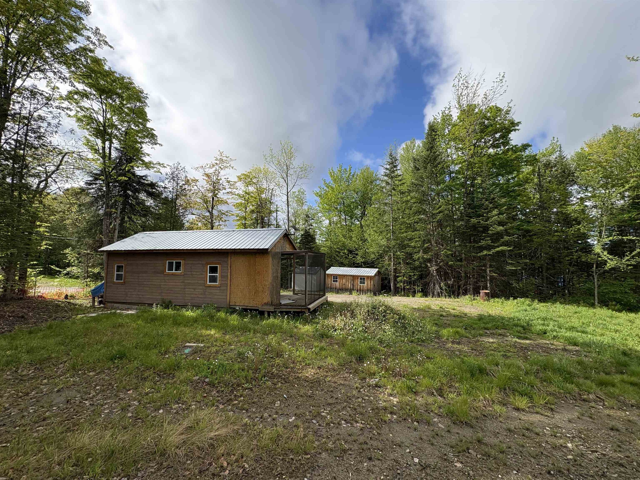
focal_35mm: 14
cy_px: 240
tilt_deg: +4.9
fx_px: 259
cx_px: 320
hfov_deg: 102.1
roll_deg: -0.8
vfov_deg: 85.7
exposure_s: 1/1927
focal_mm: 2.22
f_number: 2.2
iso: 64
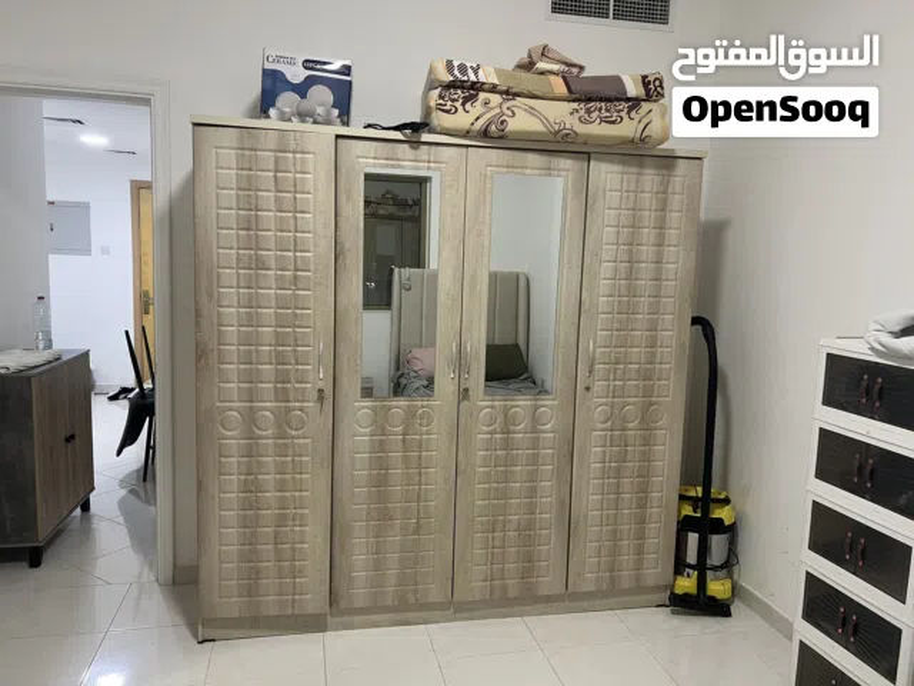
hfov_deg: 67.3
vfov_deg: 53.1
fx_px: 687
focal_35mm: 26
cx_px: 457
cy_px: 343
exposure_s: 1/50
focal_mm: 5.7
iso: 125
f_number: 1.5
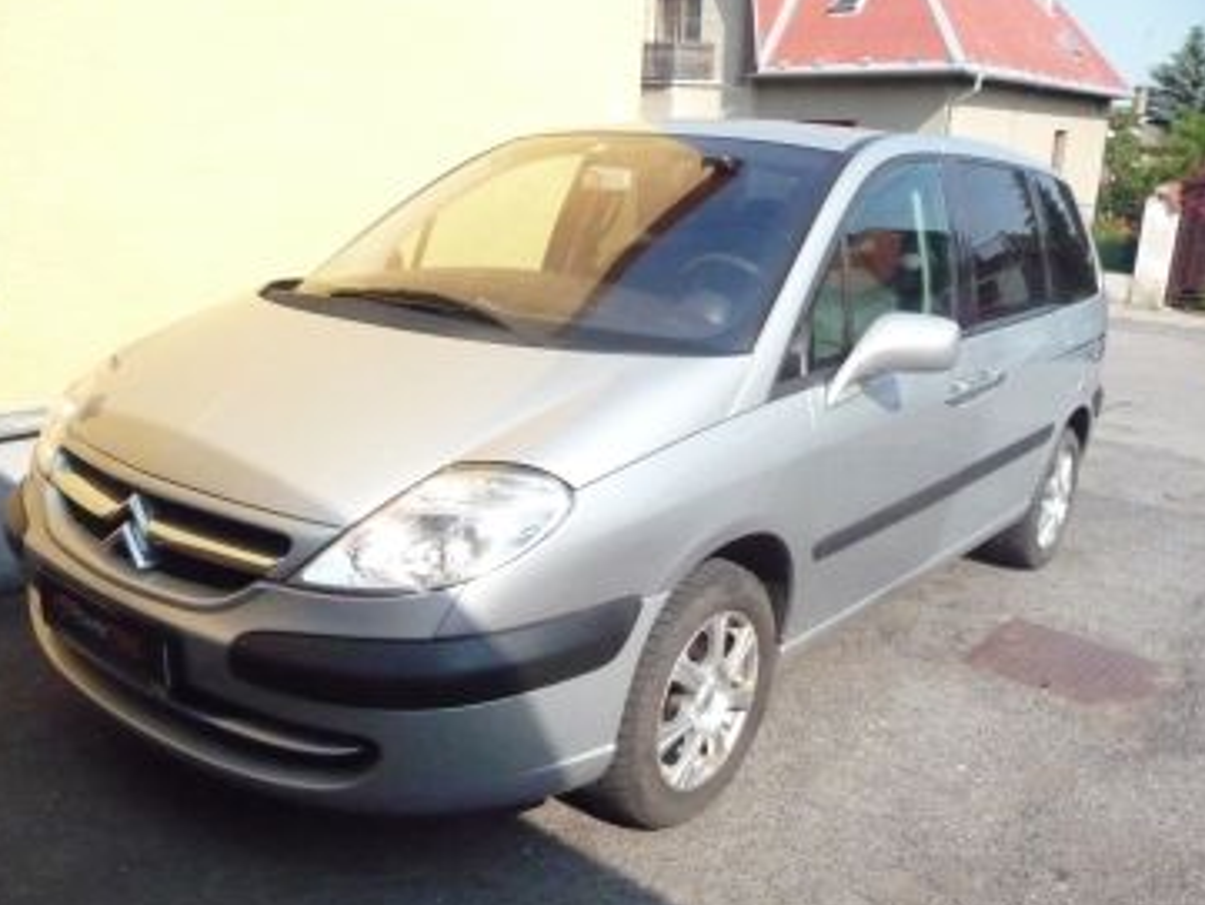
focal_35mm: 31
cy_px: 464
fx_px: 1079
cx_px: 571
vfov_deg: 45.5
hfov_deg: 58.3
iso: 1600
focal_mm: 4.7
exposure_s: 1/2000
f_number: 8
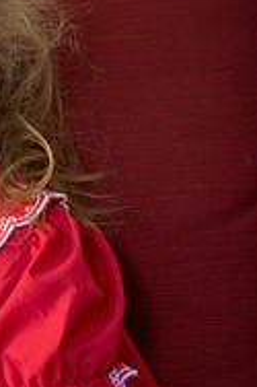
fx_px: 5299
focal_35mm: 494
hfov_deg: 2.8
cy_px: 233
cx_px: -234
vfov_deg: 4.2
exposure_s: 1/200
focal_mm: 160
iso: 320
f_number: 4.5
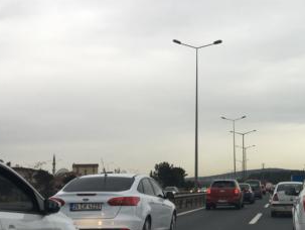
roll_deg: +1.5
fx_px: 582
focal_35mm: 66
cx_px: 284
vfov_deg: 22.3
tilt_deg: +7.6
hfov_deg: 28.1
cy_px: 115
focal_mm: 4.15
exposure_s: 1/257
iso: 25
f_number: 2.2
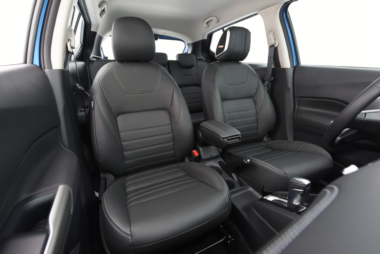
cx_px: 190
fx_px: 169
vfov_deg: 73.8
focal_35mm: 16
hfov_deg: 96.7
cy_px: 127
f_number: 5.6
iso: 400
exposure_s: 1/60
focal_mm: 16
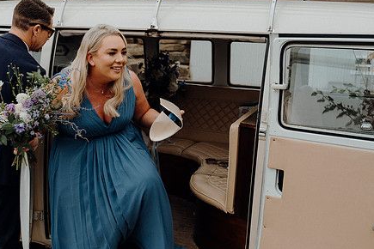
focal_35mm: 44
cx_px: 144
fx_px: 457
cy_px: 128
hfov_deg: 44.2
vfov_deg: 30.5
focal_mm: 33
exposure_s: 1/200
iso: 125
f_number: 3.5
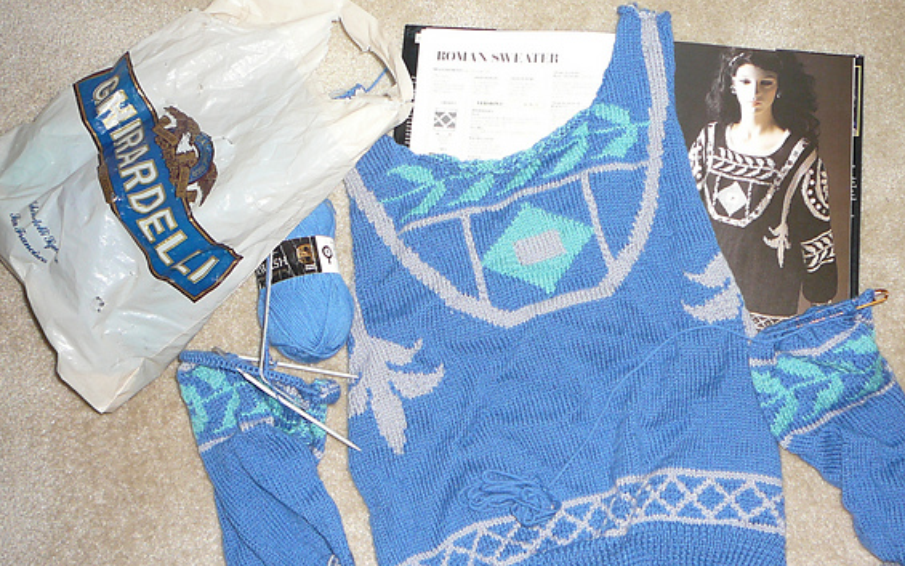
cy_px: 313
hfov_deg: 47.1
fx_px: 1036
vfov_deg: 30.5
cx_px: 500
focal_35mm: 42
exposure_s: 1/30
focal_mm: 5.2
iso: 100
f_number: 2.8
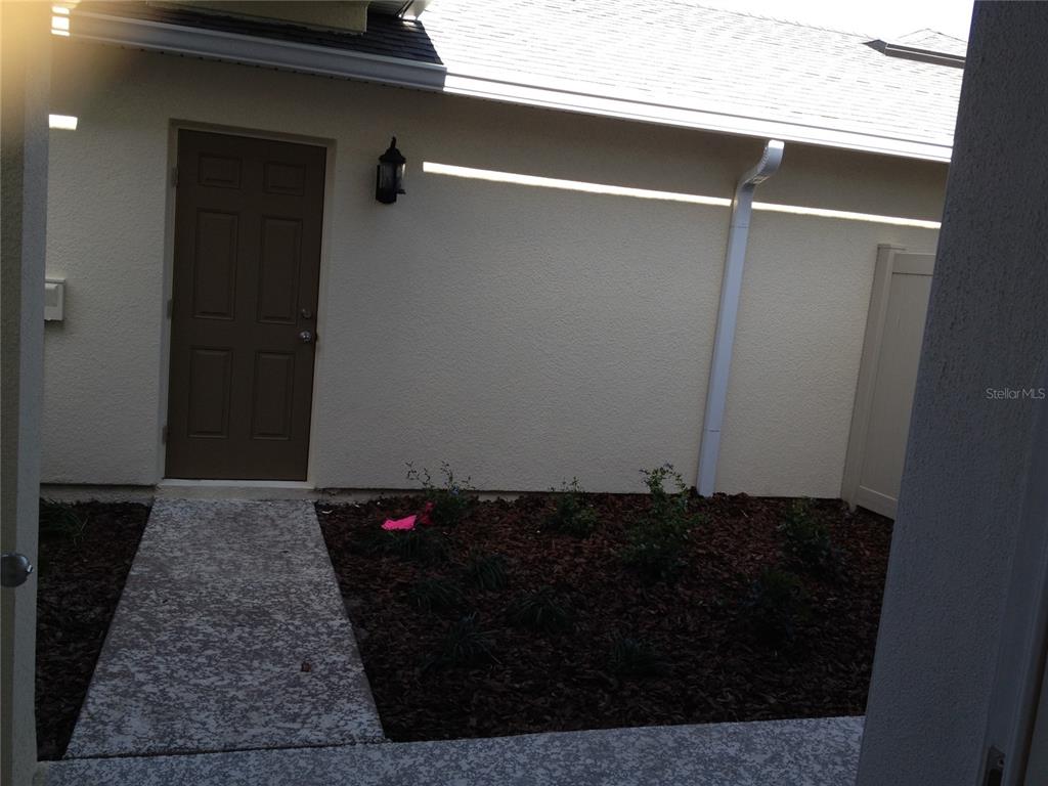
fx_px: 1060
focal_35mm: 35
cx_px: 524
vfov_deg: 40.7
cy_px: 393
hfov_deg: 52.6
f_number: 2.4
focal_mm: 4.28
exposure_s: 1/272
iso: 50
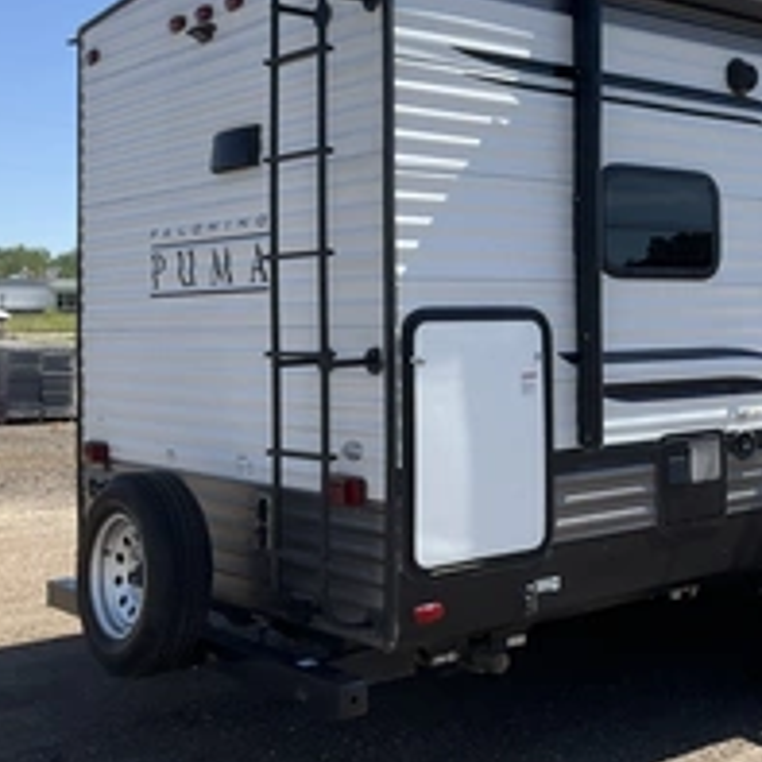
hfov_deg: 31.3
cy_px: 290
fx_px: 1295
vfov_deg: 32.6
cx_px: 681
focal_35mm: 52
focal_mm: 3
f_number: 1.8
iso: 25
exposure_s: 1/1342
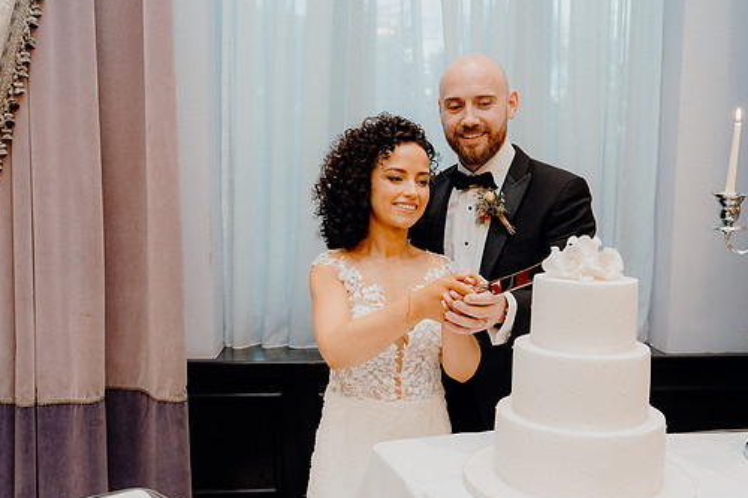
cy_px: 267
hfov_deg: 53.0
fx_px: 748
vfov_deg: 36.8
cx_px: 417
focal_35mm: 36
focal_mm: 31
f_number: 3.5
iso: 2500
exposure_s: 1/160
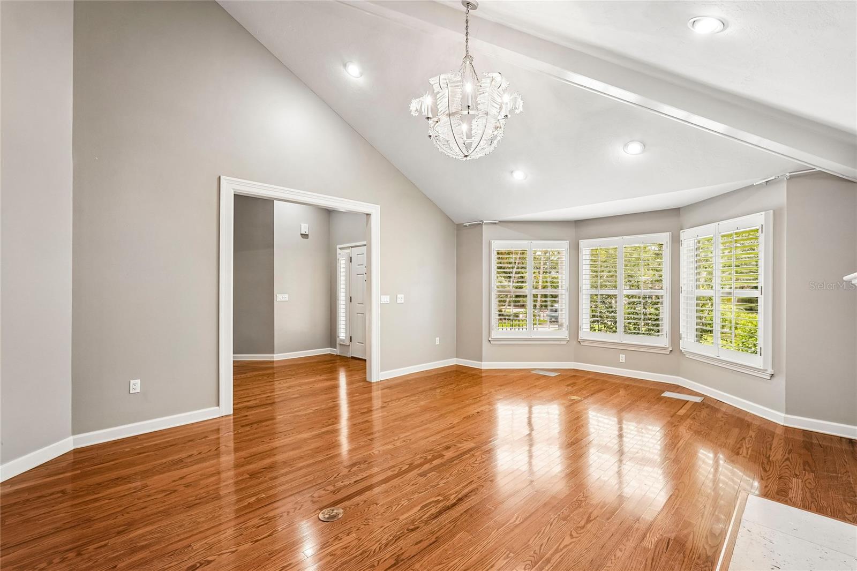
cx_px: 428
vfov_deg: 73.7
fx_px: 381
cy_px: 286
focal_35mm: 16
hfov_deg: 96.7
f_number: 8
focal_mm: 16
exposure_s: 1/15
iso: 400
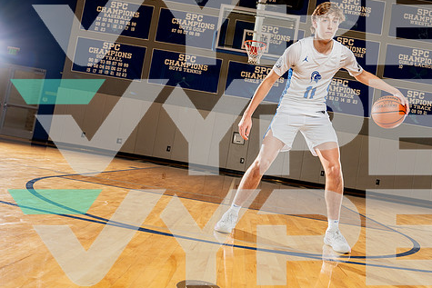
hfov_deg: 57.1
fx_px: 396
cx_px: 242
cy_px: 128
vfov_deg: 39.9
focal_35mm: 33
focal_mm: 27
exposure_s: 1/250
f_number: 4
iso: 250
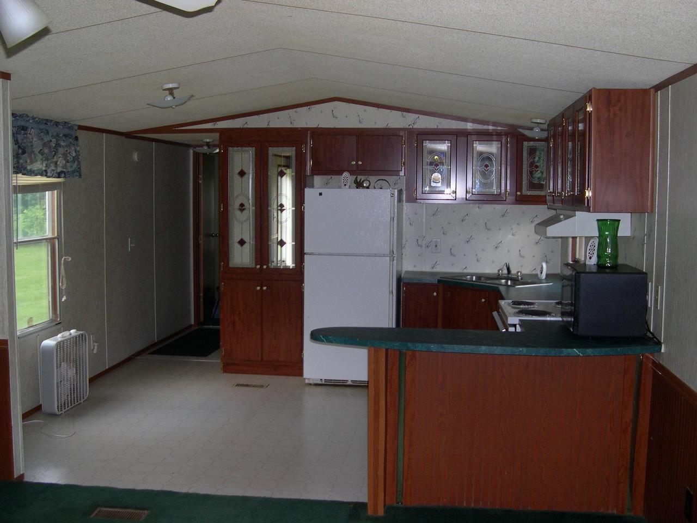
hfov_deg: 49.0
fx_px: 765
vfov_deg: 37.7
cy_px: 262
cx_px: 348
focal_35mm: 38
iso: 149
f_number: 2.8
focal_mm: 8
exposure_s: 1/60
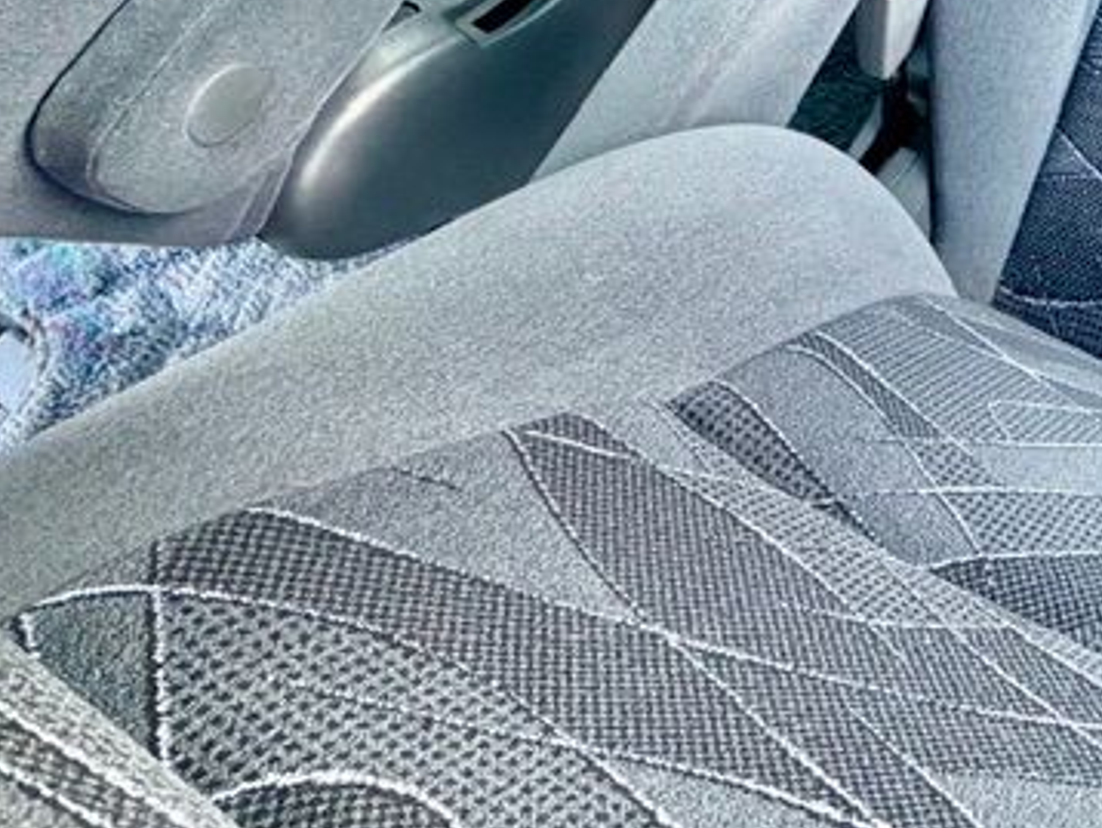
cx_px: 1219
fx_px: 1593
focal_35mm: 50
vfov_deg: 24.2
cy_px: -345
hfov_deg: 33.2
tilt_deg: -54.7
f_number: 2.2
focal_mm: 2.22
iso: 320
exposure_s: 1/121
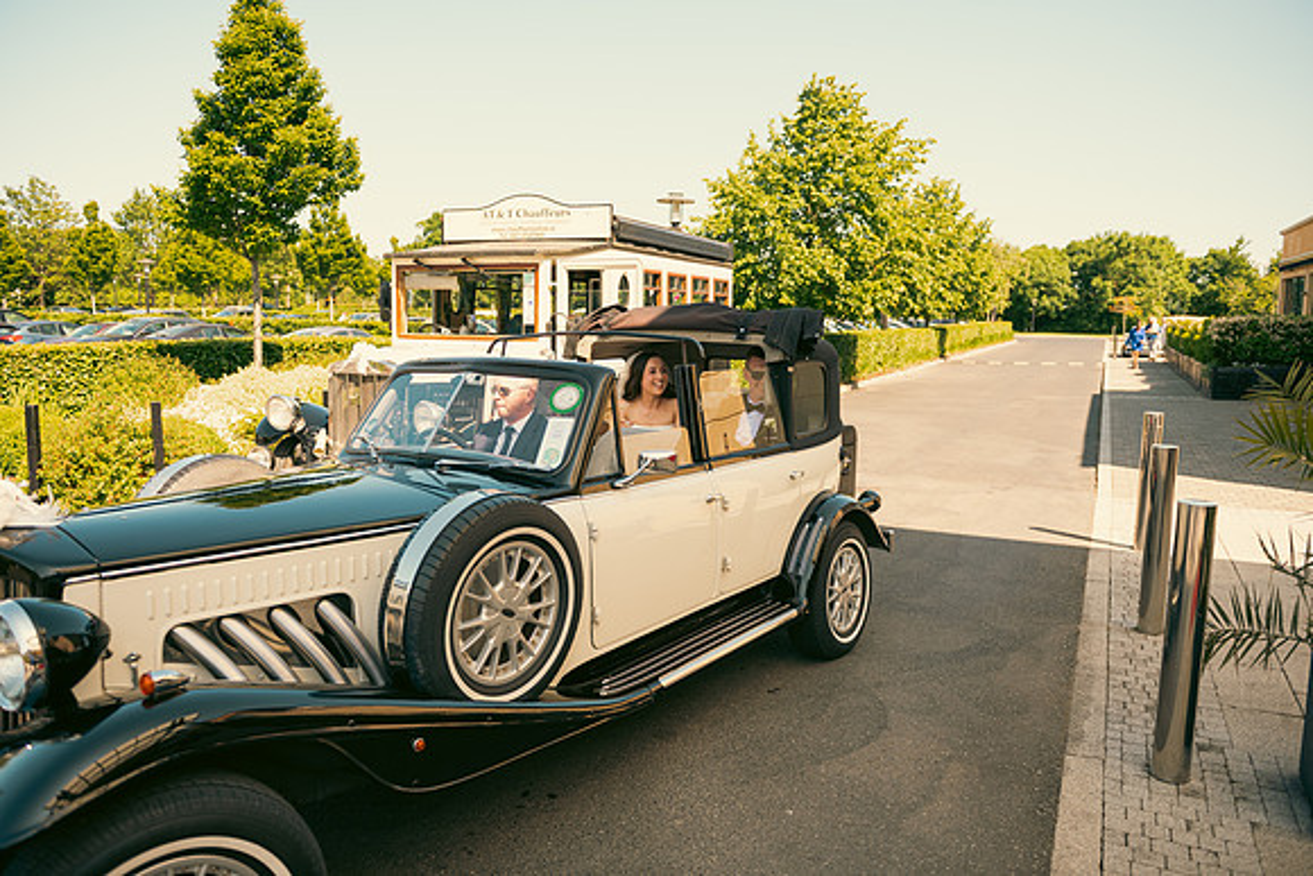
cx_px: 656
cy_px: 438
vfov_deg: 49.6
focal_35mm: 26
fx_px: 948
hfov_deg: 69.4
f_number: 3.5
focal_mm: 26
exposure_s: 1/500
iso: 125
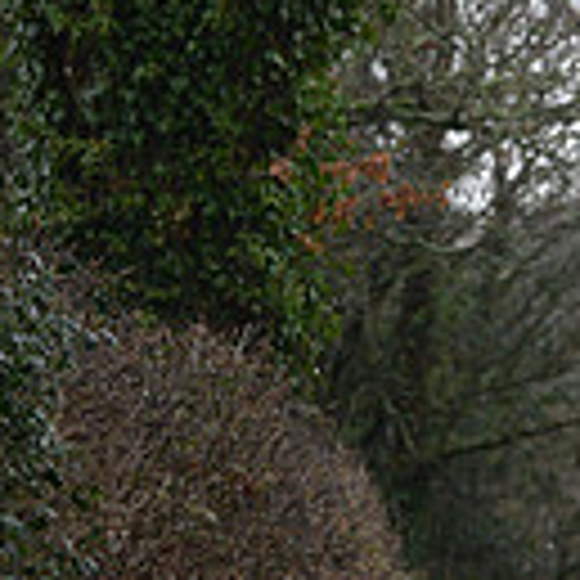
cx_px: 1250
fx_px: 7943
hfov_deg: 4.1
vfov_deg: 4.2
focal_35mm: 419
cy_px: 611
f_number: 3.5
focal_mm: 110
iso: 1600
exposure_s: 1/800
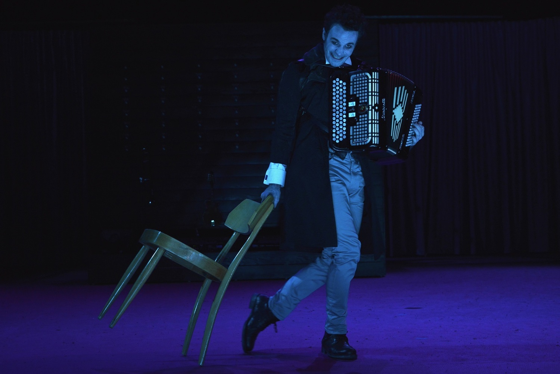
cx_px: 280
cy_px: 187
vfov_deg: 27.0
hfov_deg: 39.6
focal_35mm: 50
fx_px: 778
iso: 1600
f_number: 5.6
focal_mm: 50
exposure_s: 1/125
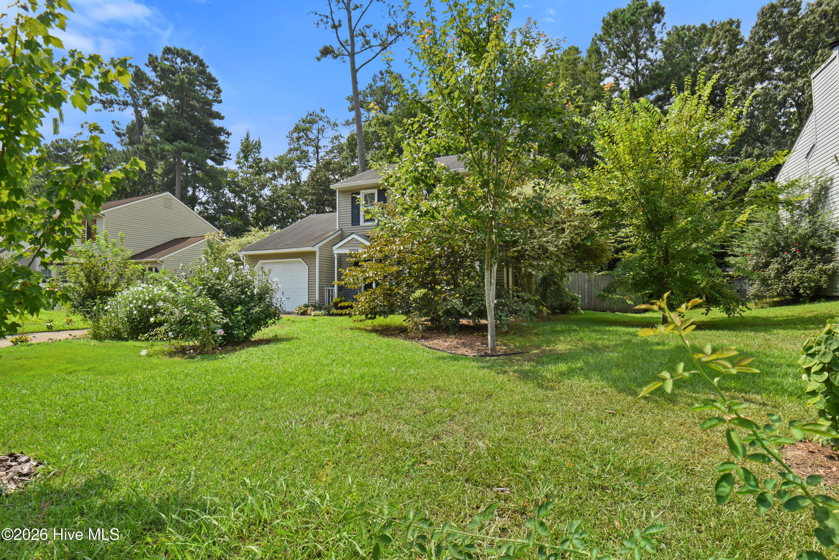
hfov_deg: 96.7
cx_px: 420
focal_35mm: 16
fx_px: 373
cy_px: 280
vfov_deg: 73.8
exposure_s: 1/80
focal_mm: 16
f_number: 9
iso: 100
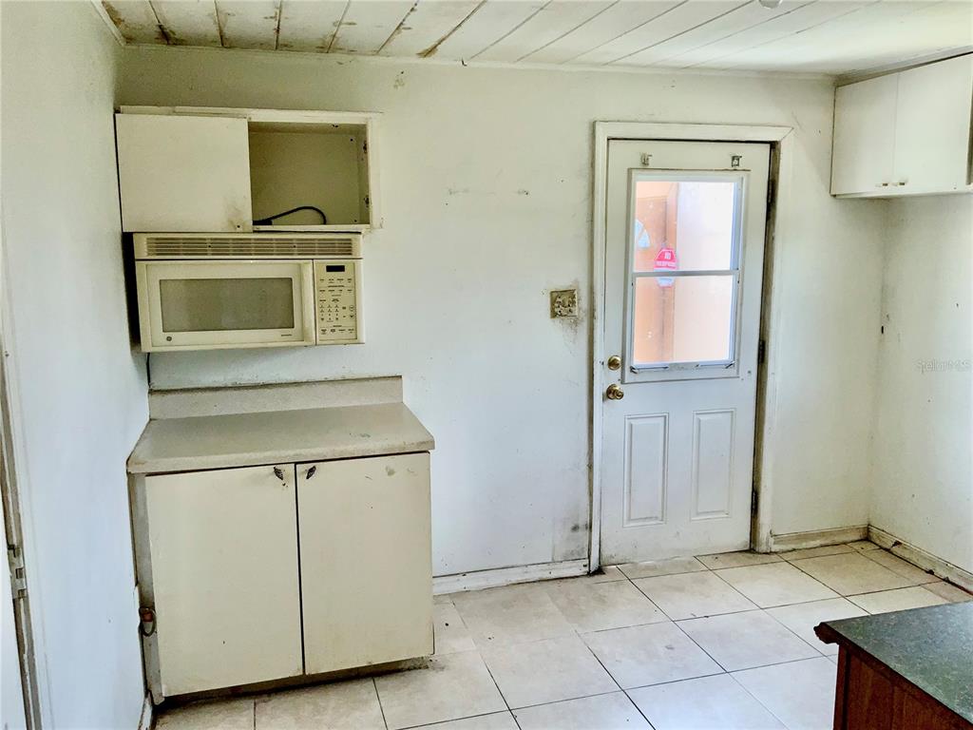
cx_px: 486
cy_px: 365
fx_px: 815
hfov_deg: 61.7
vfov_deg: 48.2
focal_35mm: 29
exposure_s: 1/157
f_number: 1.8
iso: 16
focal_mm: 3
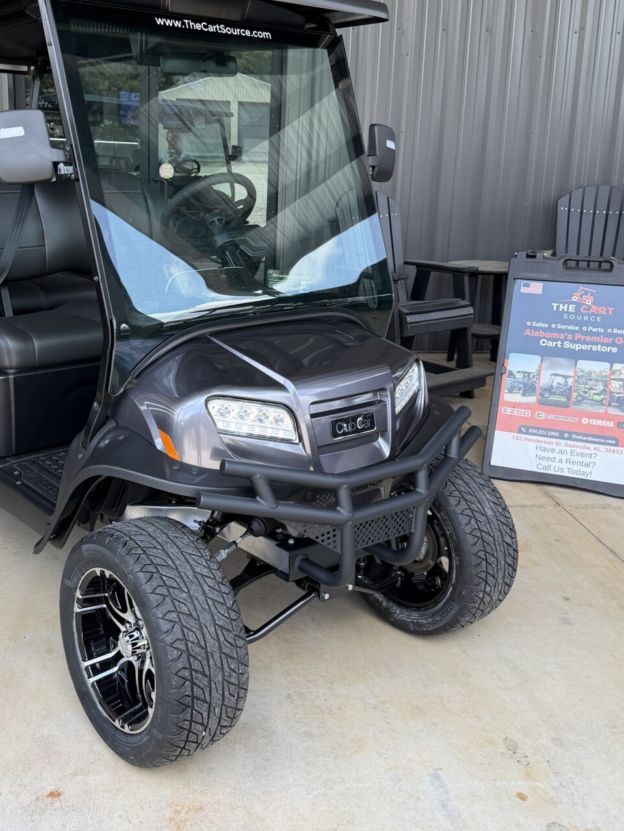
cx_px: 197
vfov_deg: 51.2
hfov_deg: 39.1
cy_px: 358
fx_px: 865
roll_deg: -0.3
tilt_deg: -12.1
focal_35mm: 36
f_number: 1.78
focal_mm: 6.76
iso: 80
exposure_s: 1/598
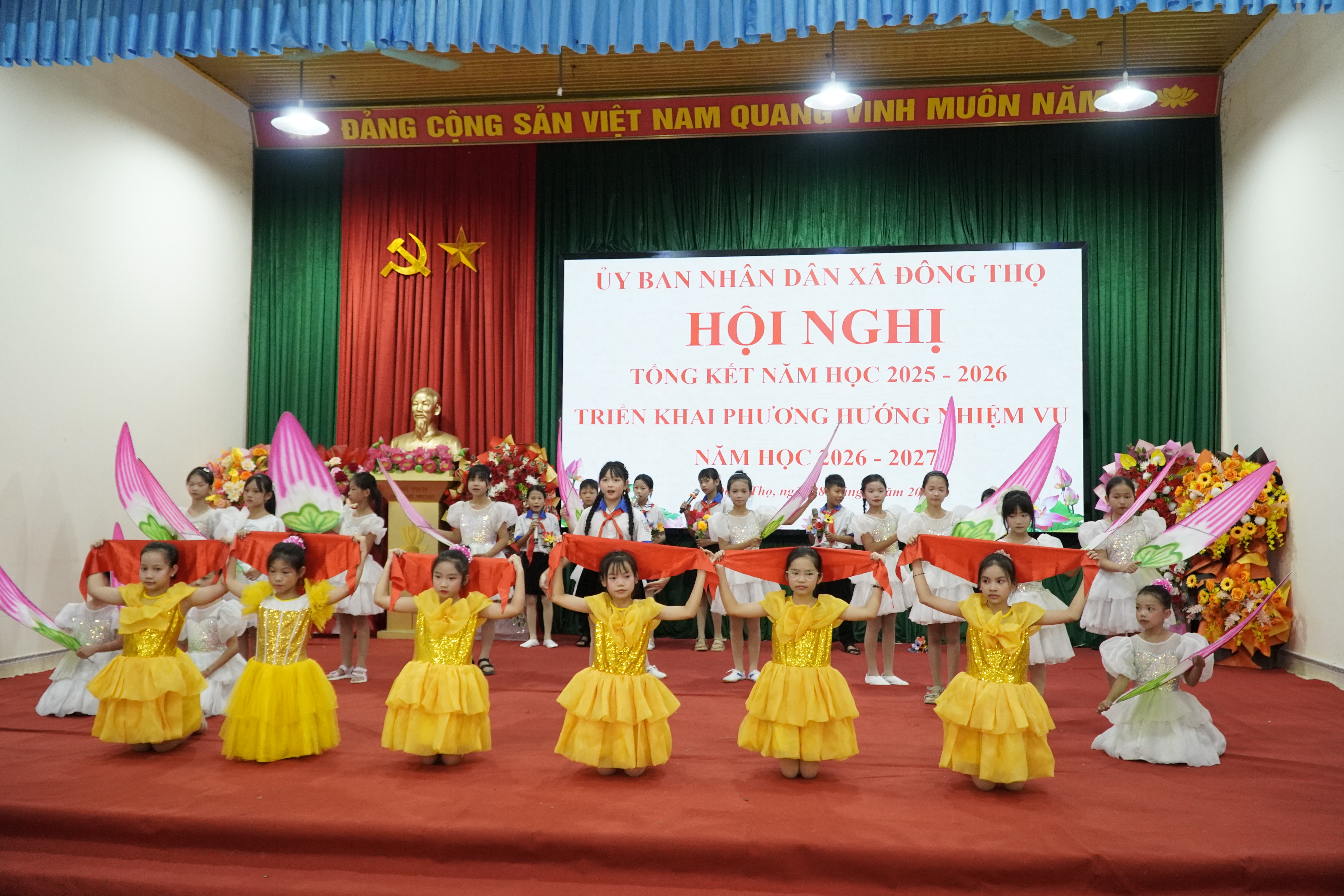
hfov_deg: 64.6
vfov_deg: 45.7
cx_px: 672
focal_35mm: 28
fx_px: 1064
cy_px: 448
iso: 2000
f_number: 4
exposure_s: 1/125
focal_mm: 19
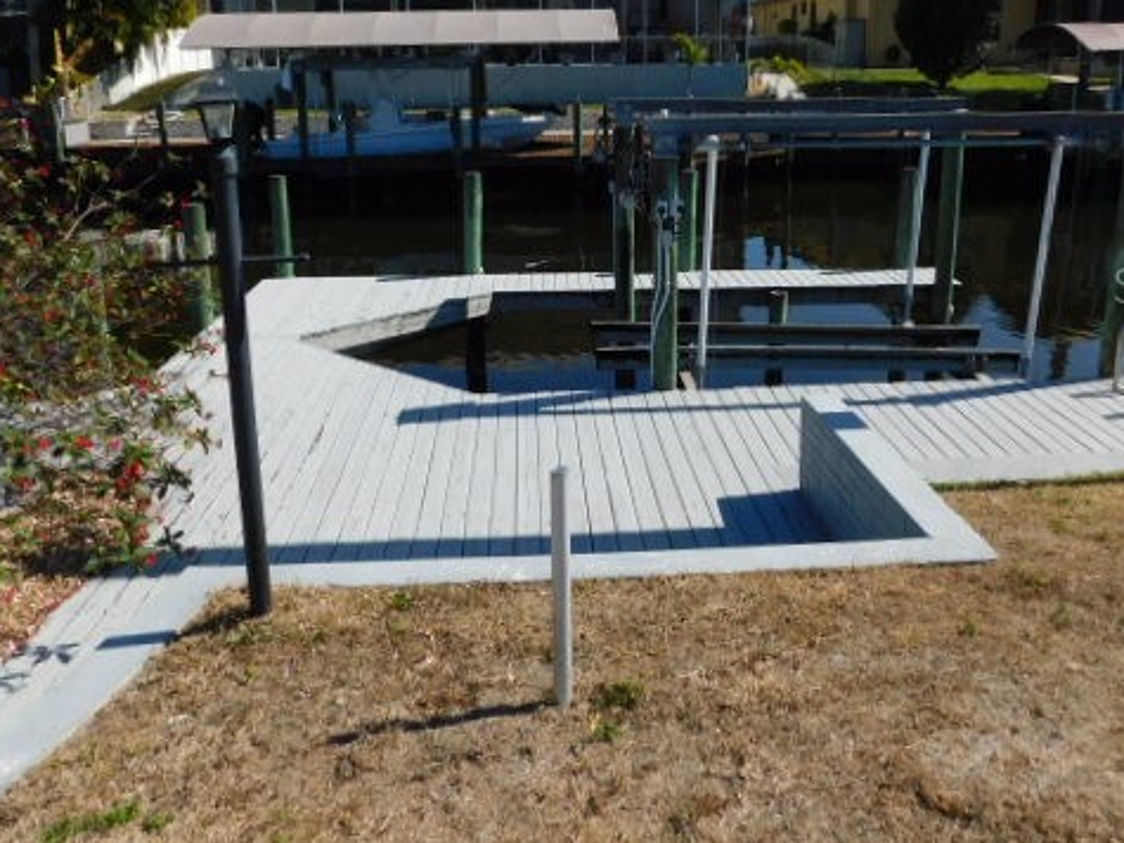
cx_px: 580
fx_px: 1006
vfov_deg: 44.8
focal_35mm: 31
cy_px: 284
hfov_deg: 58.4
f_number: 6
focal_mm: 4
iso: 125
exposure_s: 1/640
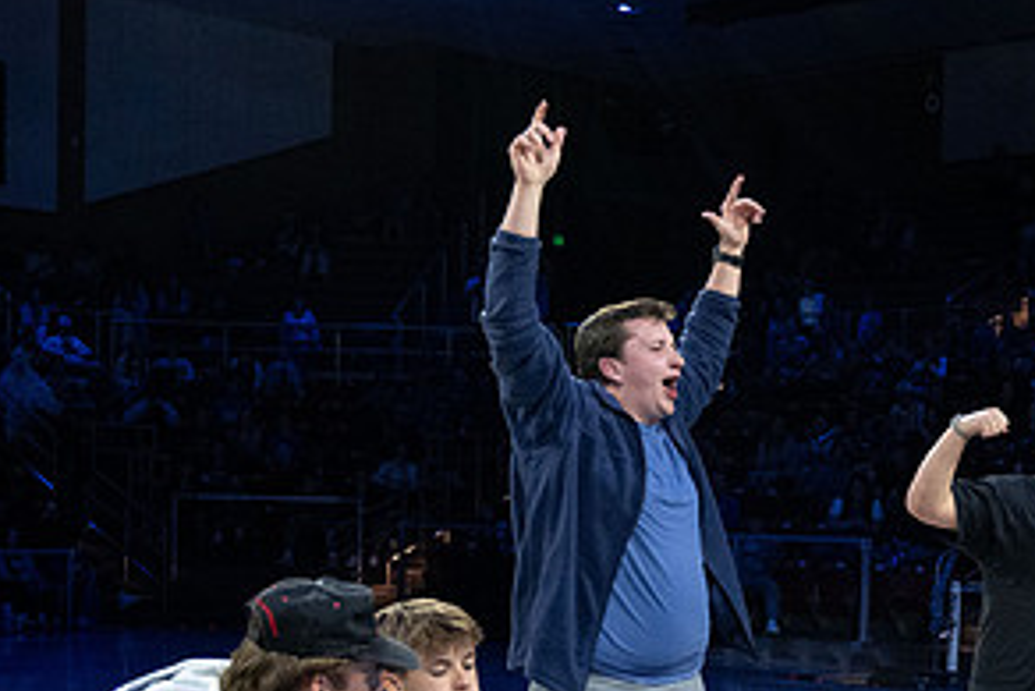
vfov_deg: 17.3
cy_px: 618
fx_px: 2244
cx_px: 823
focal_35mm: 78
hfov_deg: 25.5
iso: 5000
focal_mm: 36
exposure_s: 1/400
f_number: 4
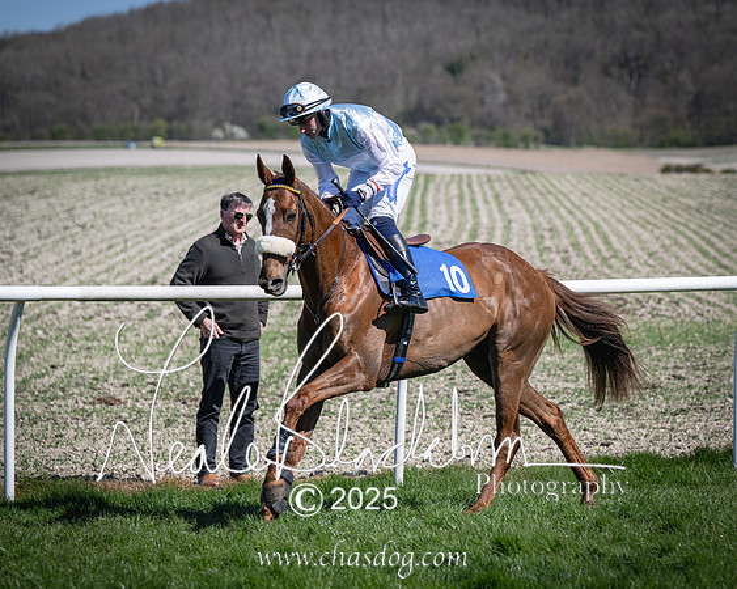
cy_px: 294
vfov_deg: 8.7
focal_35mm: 178
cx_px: 487
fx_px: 3886
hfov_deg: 10.8
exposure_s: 1/2000
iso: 160
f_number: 4
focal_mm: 140
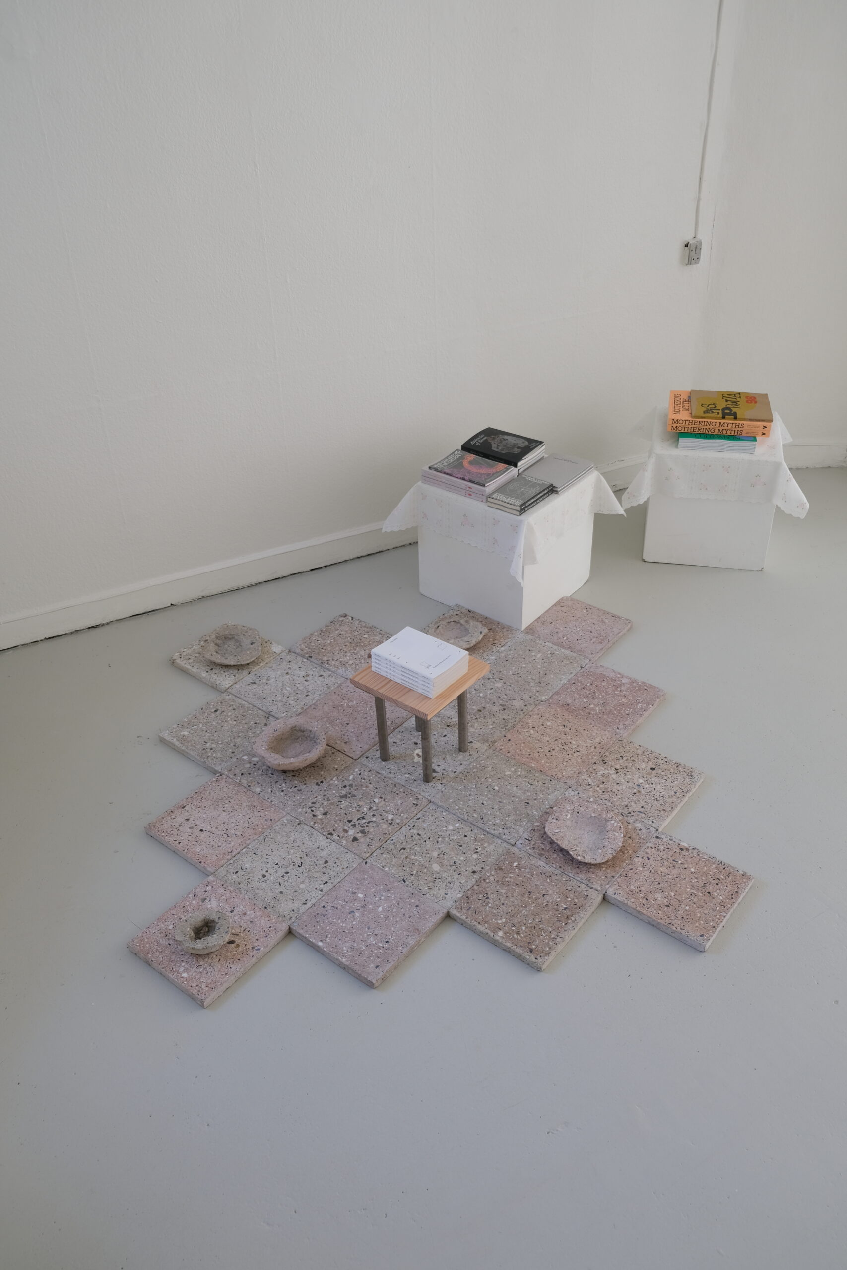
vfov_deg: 63.7
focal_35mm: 29
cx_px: 424
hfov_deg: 45.0
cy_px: 635
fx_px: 1023
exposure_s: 1/70
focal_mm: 19.6
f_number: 2.8
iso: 160
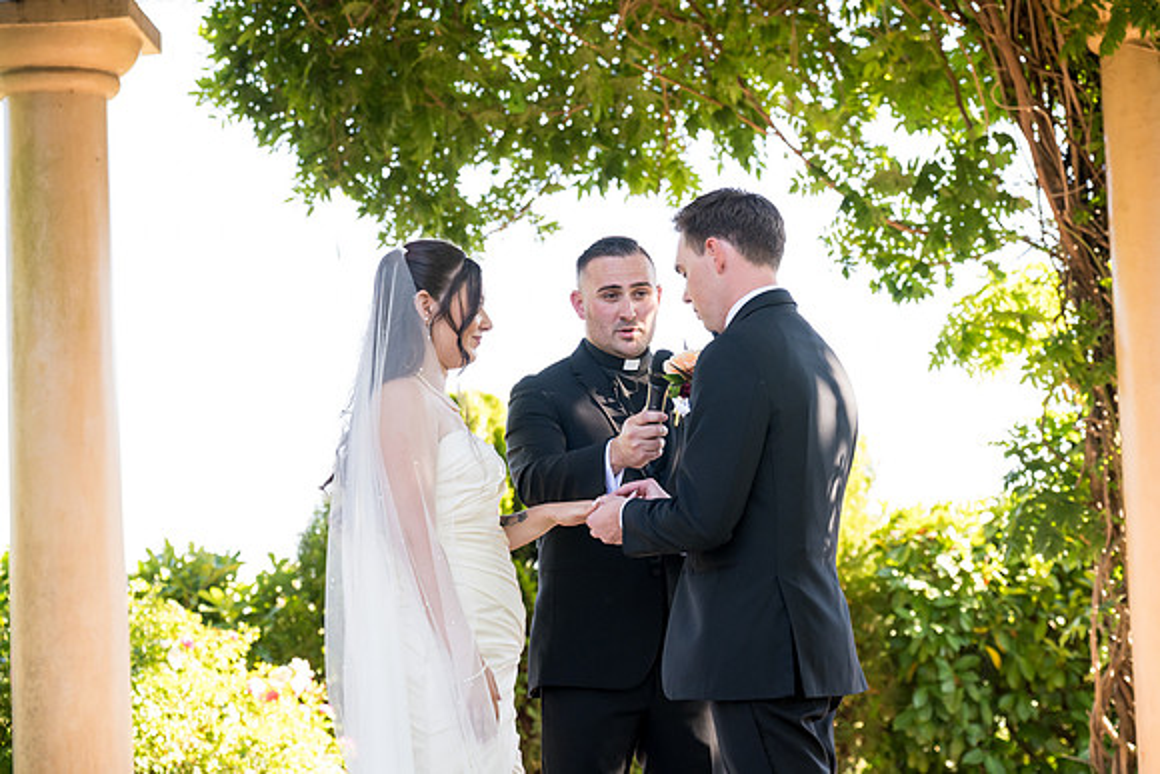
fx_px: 2933
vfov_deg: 15.0
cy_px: 387
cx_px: 580
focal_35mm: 91
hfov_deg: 22.4
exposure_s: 1/400
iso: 800
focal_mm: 91
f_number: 4
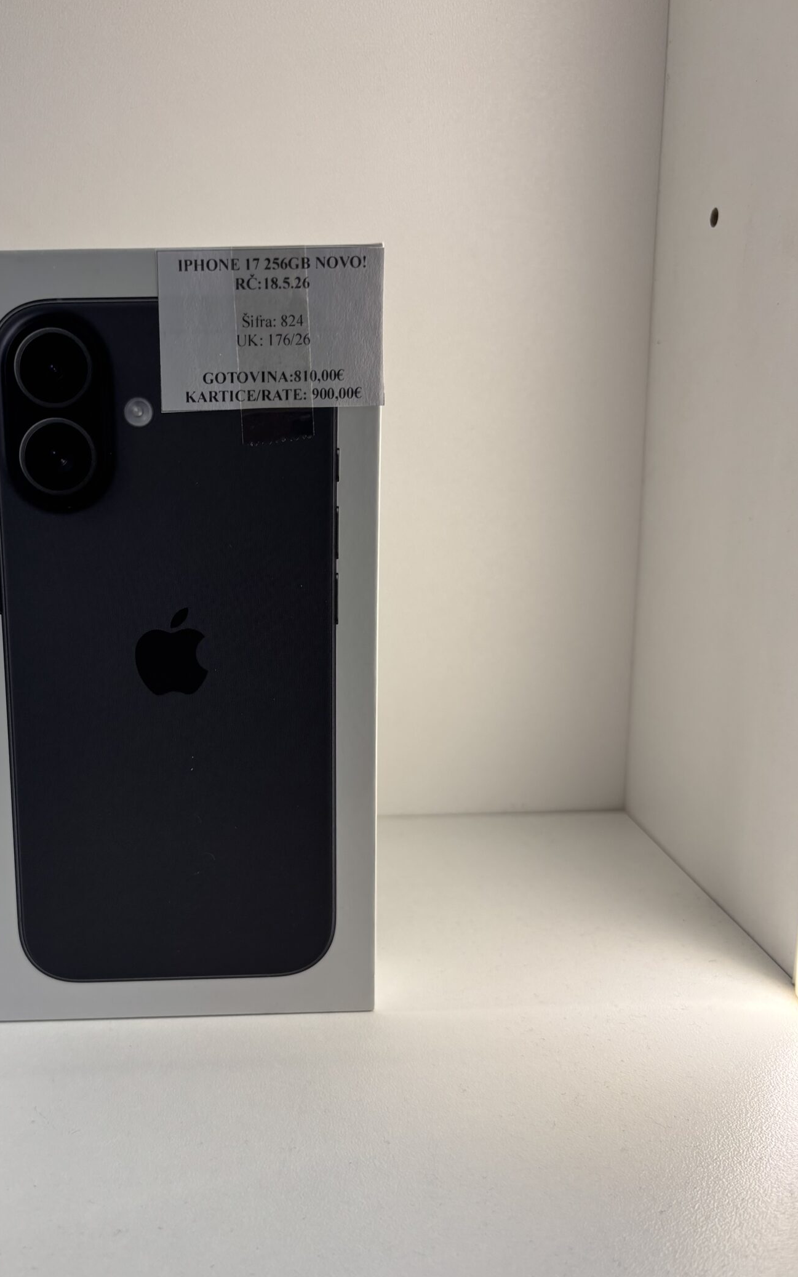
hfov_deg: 36.6
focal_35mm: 34
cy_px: 618
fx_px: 1183
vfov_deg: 56.7
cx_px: 220
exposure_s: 1/219
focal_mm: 5.96
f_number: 1.6
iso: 40
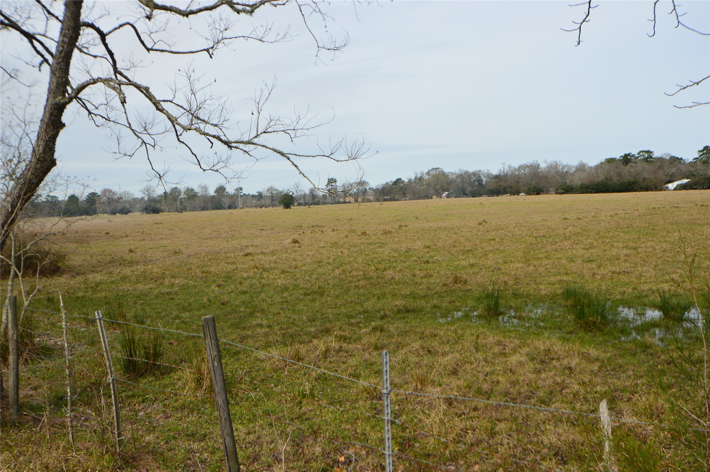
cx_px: 355
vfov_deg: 36.8
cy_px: 236
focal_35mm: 36
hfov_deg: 53.2
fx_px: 709
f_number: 11
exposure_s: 1/400
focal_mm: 24
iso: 400
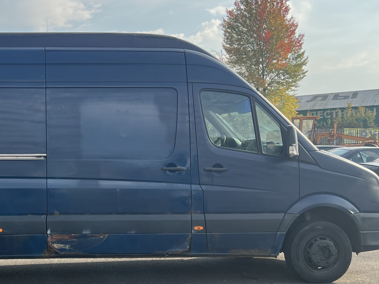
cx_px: 42
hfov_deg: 35.4
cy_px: 172
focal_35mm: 51
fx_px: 558
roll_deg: +2.7
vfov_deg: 28.5
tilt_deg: -1.9
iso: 50
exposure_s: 1/1553
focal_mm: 5.7
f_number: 1.5
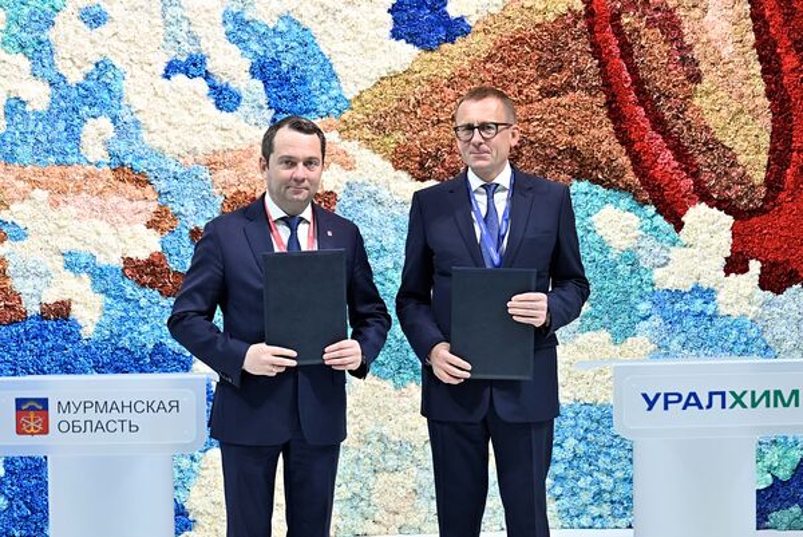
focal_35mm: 52
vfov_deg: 26.0
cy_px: 268
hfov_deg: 38.2
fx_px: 1161
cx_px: 402
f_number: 3.2
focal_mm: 52
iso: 500
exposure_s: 1/250
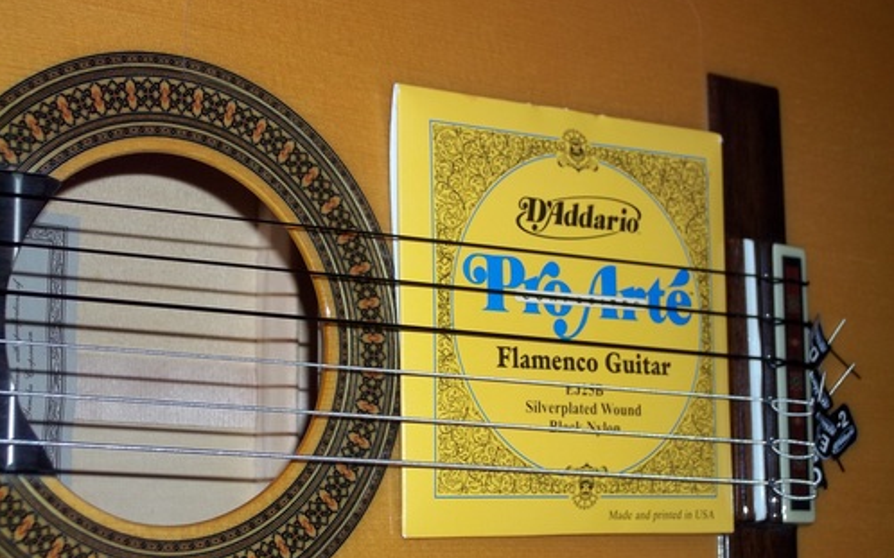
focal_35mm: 82
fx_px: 1997
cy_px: 311
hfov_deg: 25.2
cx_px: 447
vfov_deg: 15.9
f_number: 4.6
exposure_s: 1/60
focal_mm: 13.7
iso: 80
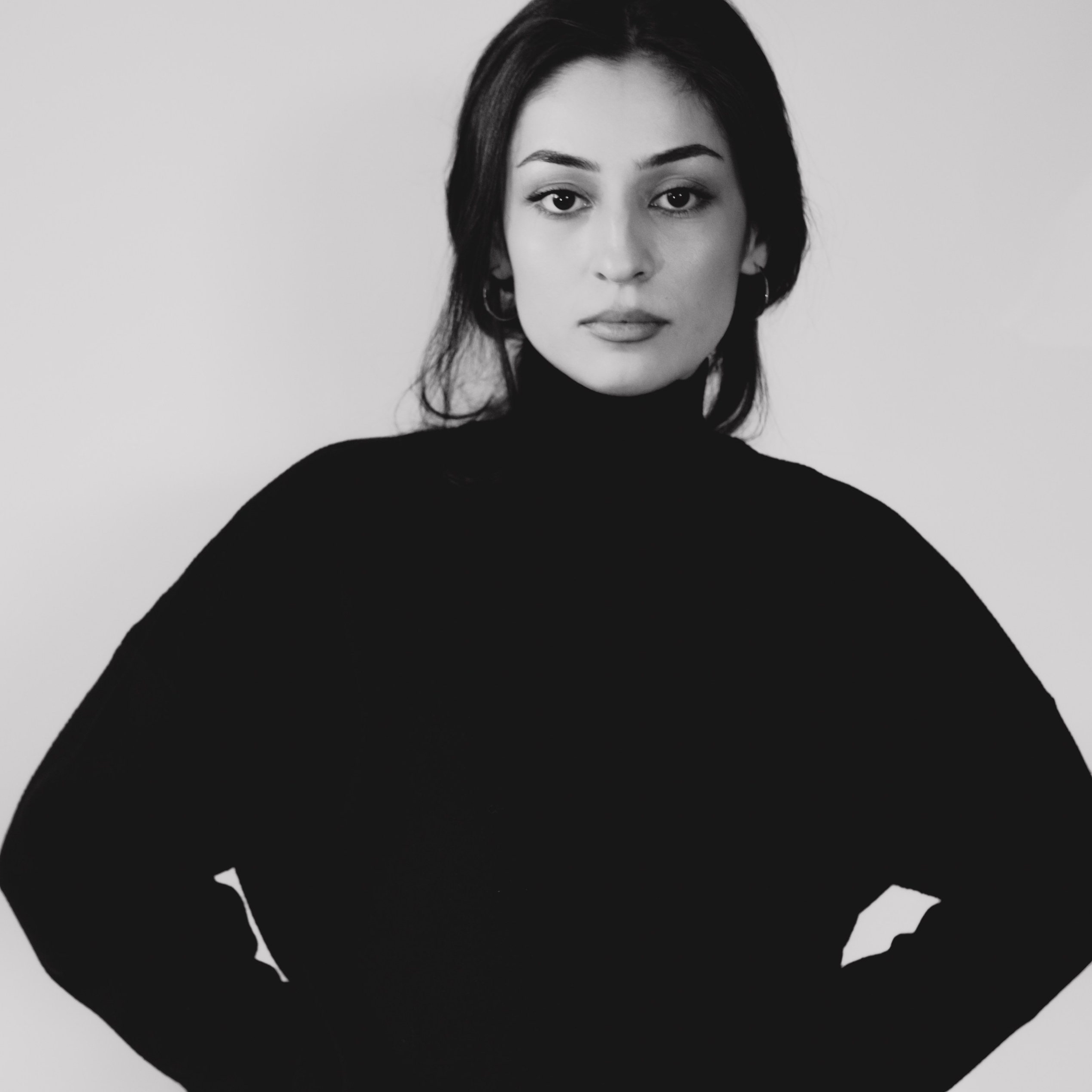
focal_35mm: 68
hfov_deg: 25.4
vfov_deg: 25.3
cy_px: 684
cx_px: 543
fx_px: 2427
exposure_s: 1/180
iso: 500
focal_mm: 35
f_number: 2.8
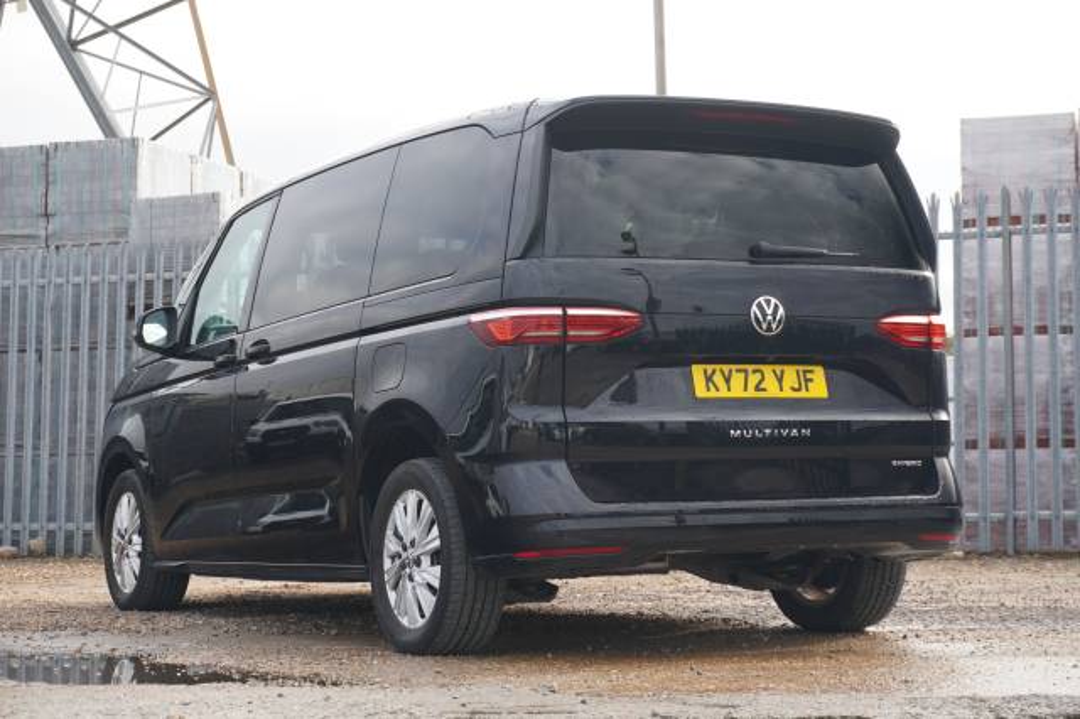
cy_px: 360
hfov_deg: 28.7
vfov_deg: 19.3
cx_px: 540
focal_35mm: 70
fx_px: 2114
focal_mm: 47
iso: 125
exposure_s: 1/90
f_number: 5.6
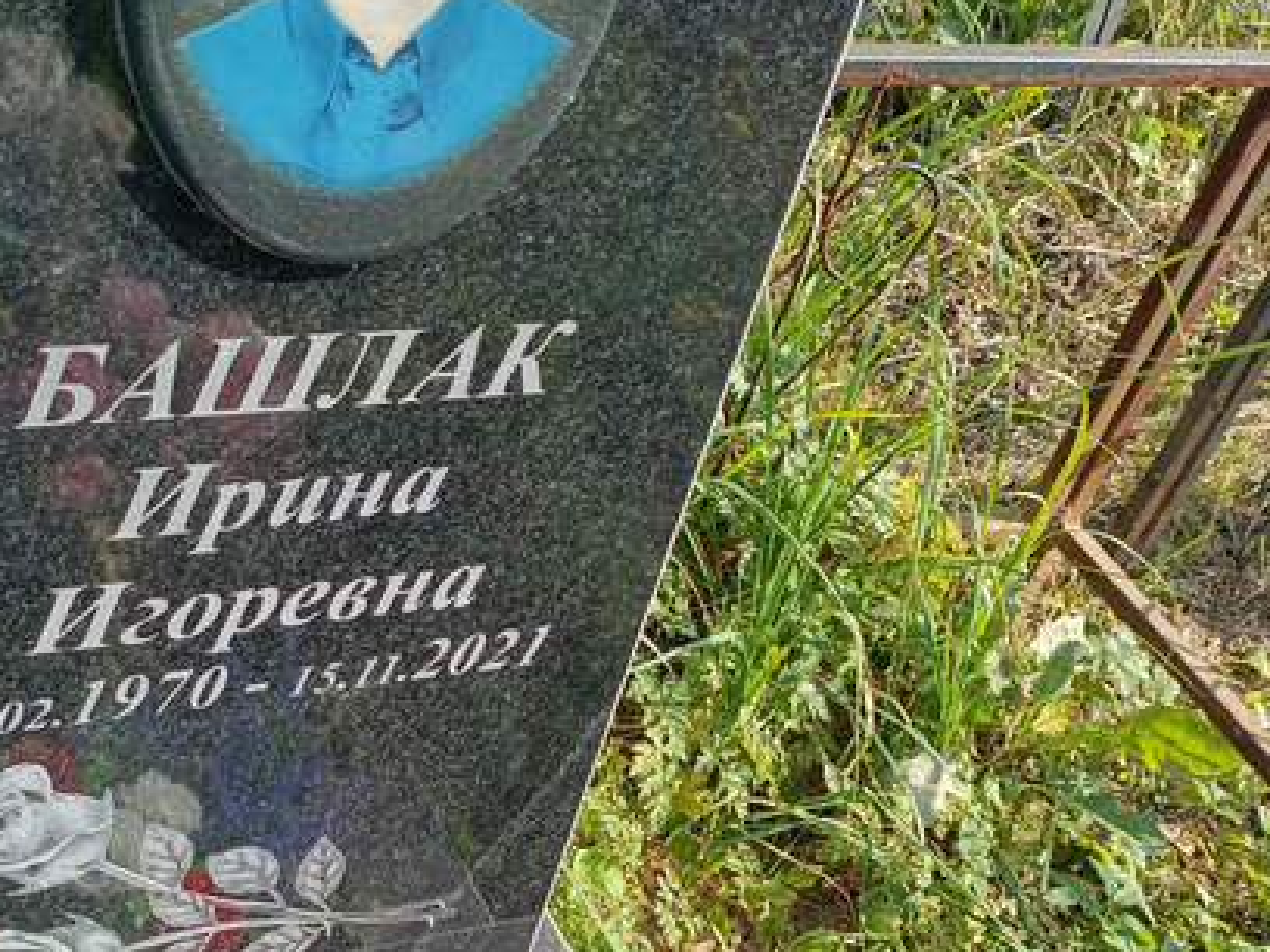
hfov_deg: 38.5
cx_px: 423
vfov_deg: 29.0
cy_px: 772
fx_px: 1798
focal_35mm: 49
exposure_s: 1/456
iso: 112
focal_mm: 4.76
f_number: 1.69
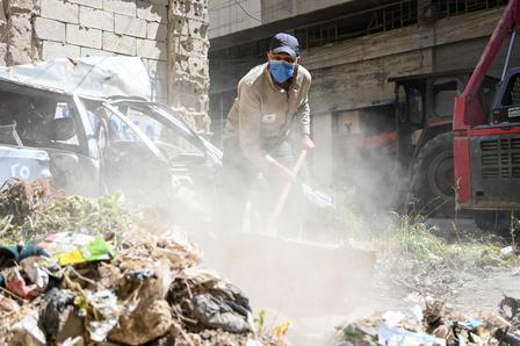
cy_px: 173
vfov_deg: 30.5
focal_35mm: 44
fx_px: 635
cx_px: 260
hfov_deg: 44.5
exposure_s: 1/640
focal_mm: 44
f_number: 4
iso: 125
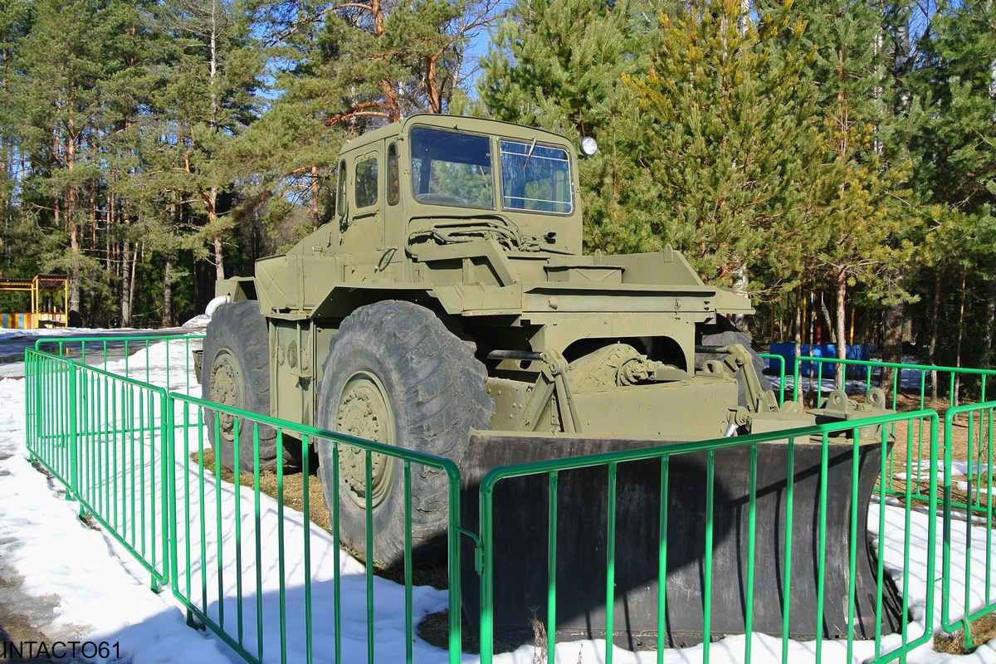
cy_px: 332
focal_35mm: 29
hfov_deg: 63.7
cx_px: 498
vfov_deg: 45.0
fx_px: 802
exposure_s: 1/500
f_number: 4.5
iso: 100
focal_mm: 11
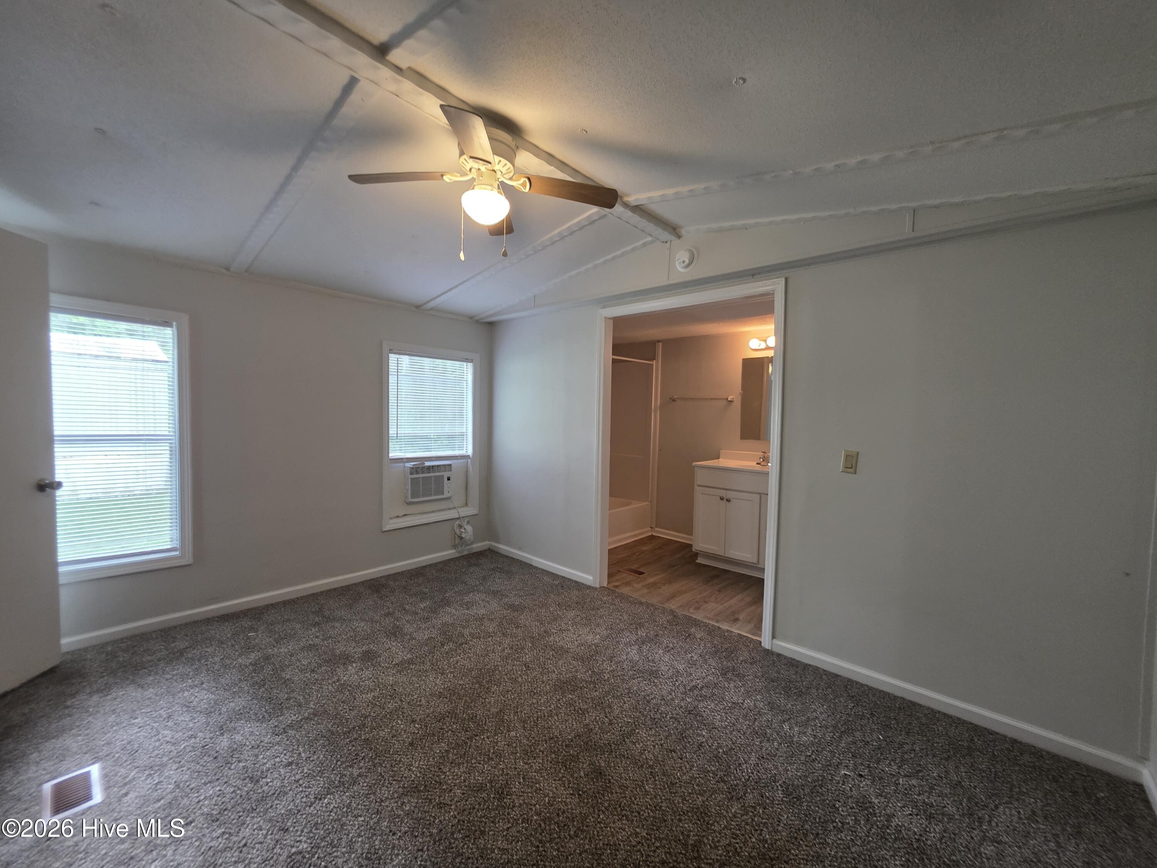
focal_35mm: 13
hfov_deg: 106.2
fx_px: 435
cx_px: 578
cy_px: 434
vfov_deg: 89.9
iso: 250
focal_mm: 2.2
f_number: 1.9
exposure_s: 1/60
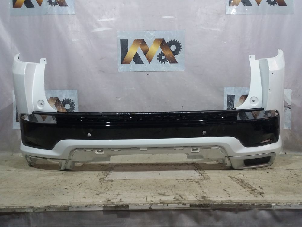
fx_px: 244
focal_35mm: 28
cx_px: 151
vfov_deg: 49.7
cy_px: 114
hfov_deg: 63.4
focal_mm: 3.7
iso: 125
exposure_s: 1/33
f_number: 1.9
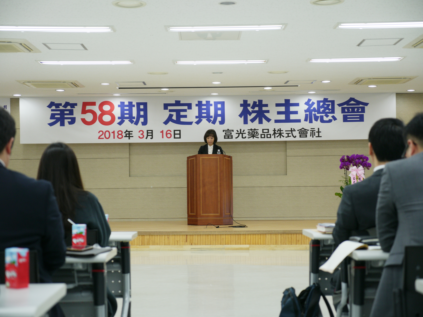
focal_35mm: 70
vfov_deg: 21.0
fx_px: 855
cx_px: 212
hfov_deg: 27.8
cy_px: 158
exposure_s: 1/100
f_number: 2.8
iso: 200
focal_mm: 35
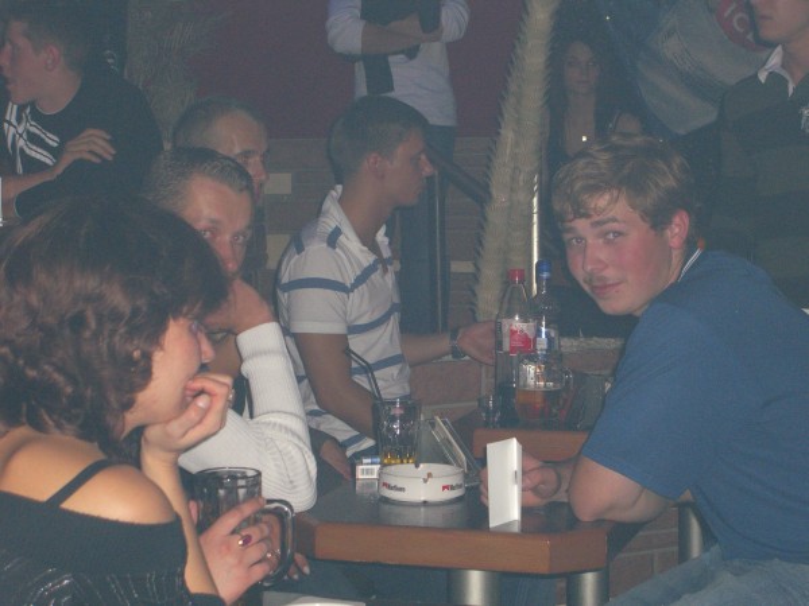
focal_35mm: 95
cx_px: 404
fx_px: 2220
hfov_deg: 20.7
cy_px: 303
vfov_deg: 15.6
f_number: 4.8
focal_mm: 19.7
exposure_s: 1/60
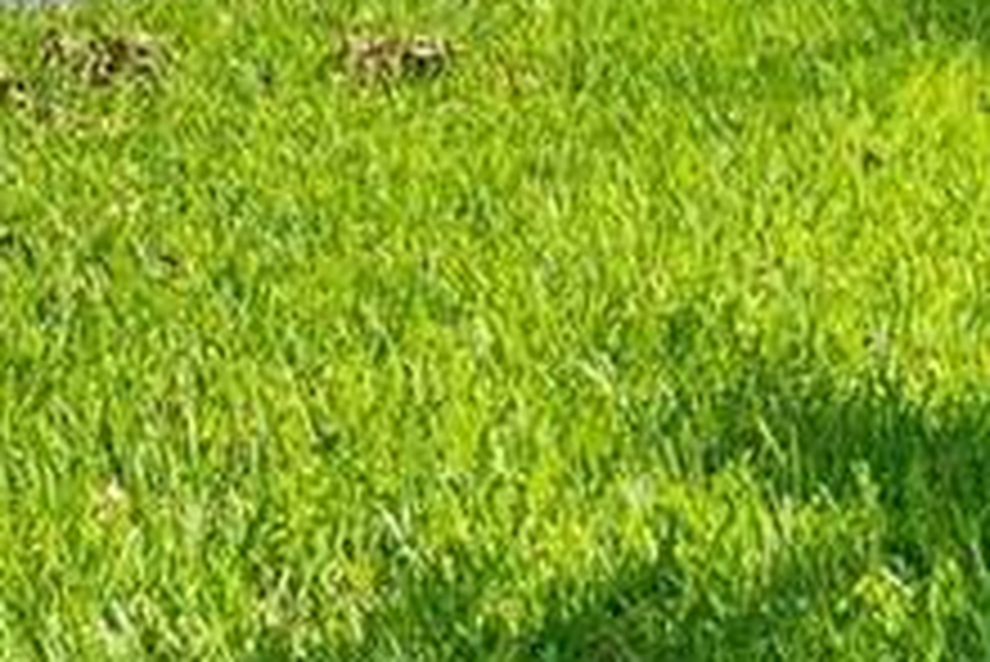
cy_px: -270
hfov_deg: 20.8
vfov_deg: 14.0
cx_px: -104
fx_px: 2559
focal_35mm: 93
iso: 200
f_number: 18
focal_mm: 16
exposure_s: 1/100
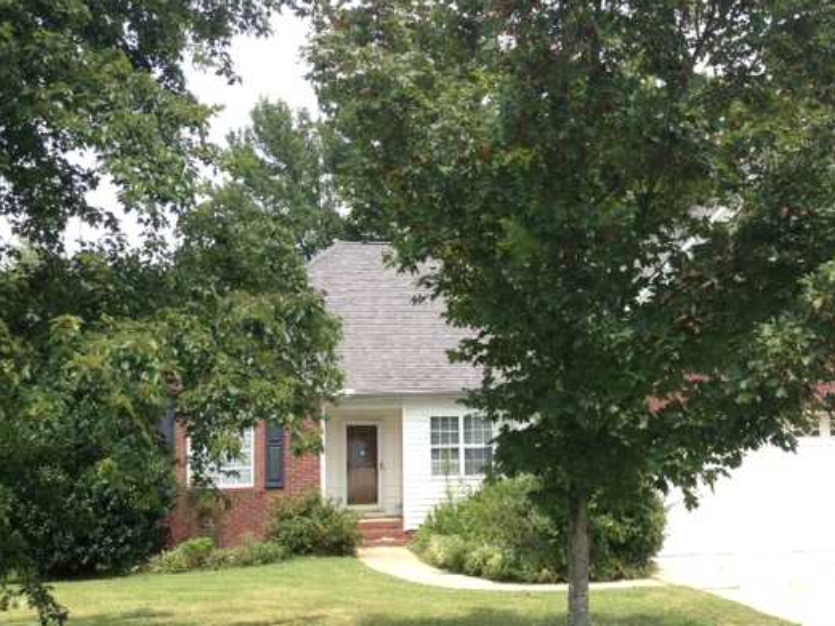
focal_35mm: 43
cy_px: 370
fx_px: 1037
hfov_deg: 43.6
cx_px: 510
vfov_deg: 33.5
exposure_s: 1/1227
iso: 100
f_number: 2.4
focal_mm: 4.28
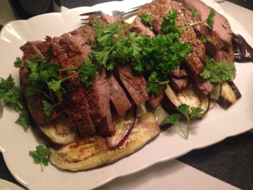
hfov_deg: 55.4
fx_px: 241
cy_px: 95
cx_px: 126
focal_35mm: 33
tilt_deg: -62.3
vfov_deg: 42.9
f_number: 2.4
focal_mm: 4.12
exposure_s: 1/15
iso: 800
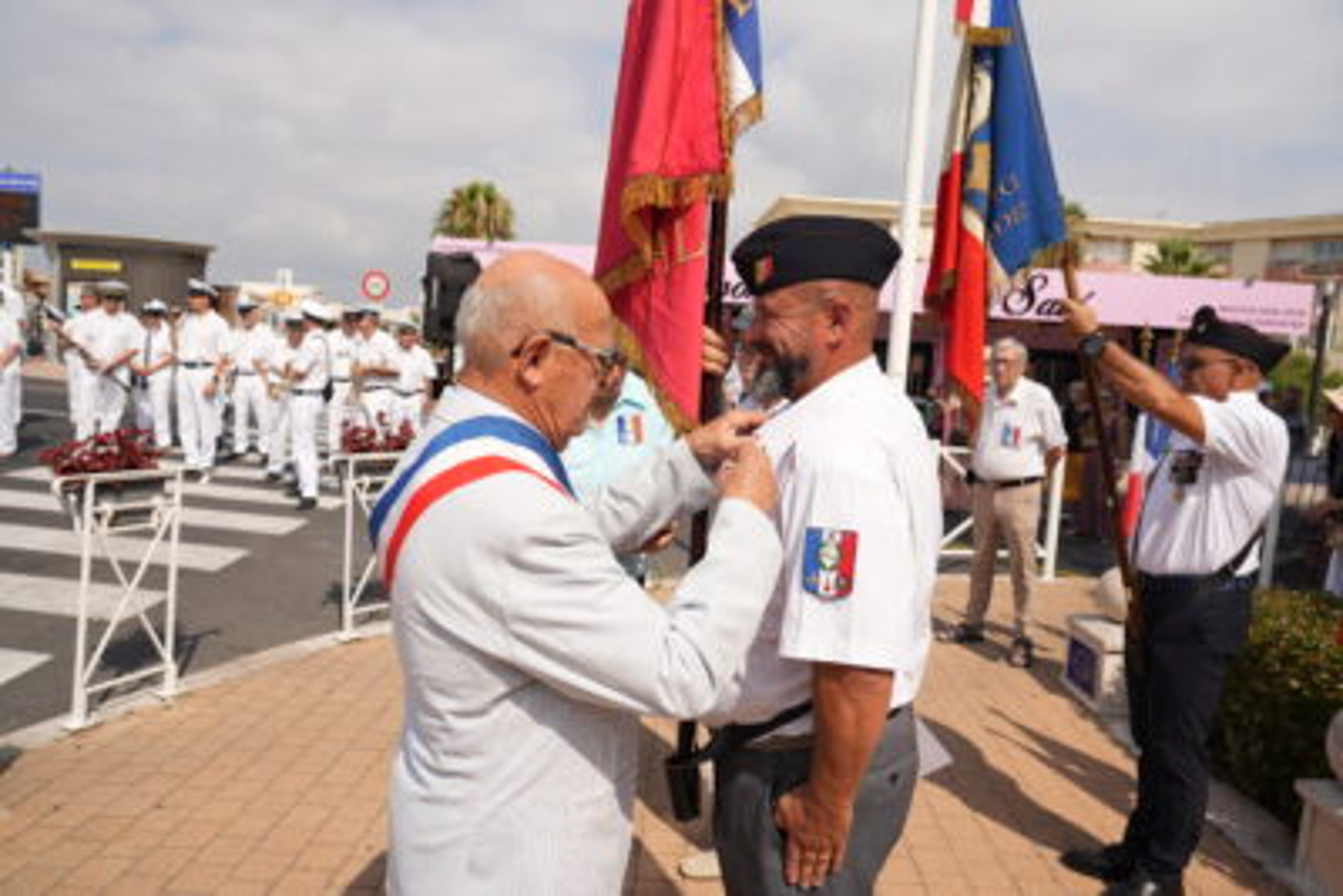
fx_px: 896
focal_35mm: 24
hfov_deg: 73.7
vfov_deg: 53.2
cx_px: 672
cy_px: 448
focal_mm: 24
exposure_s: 1/640
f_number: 5.6
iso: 100
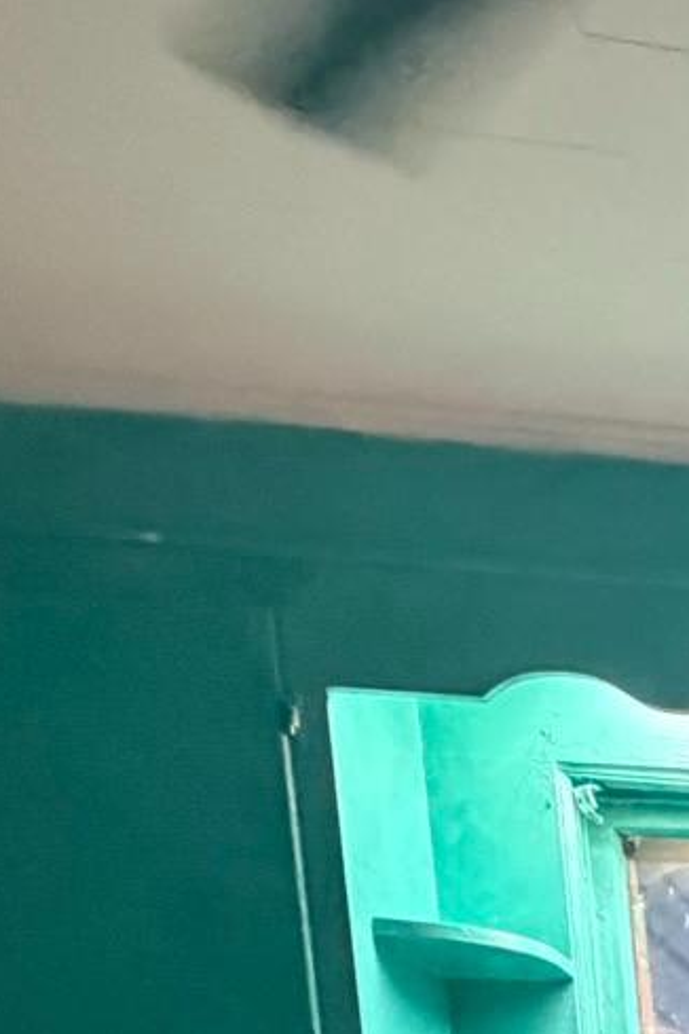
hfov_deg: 15.7
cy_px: 1588
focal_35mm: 61
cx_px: 1509
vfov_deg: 24.6
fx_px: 1751
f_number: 2.2
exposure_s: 1/60
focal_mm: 2.22
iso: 640
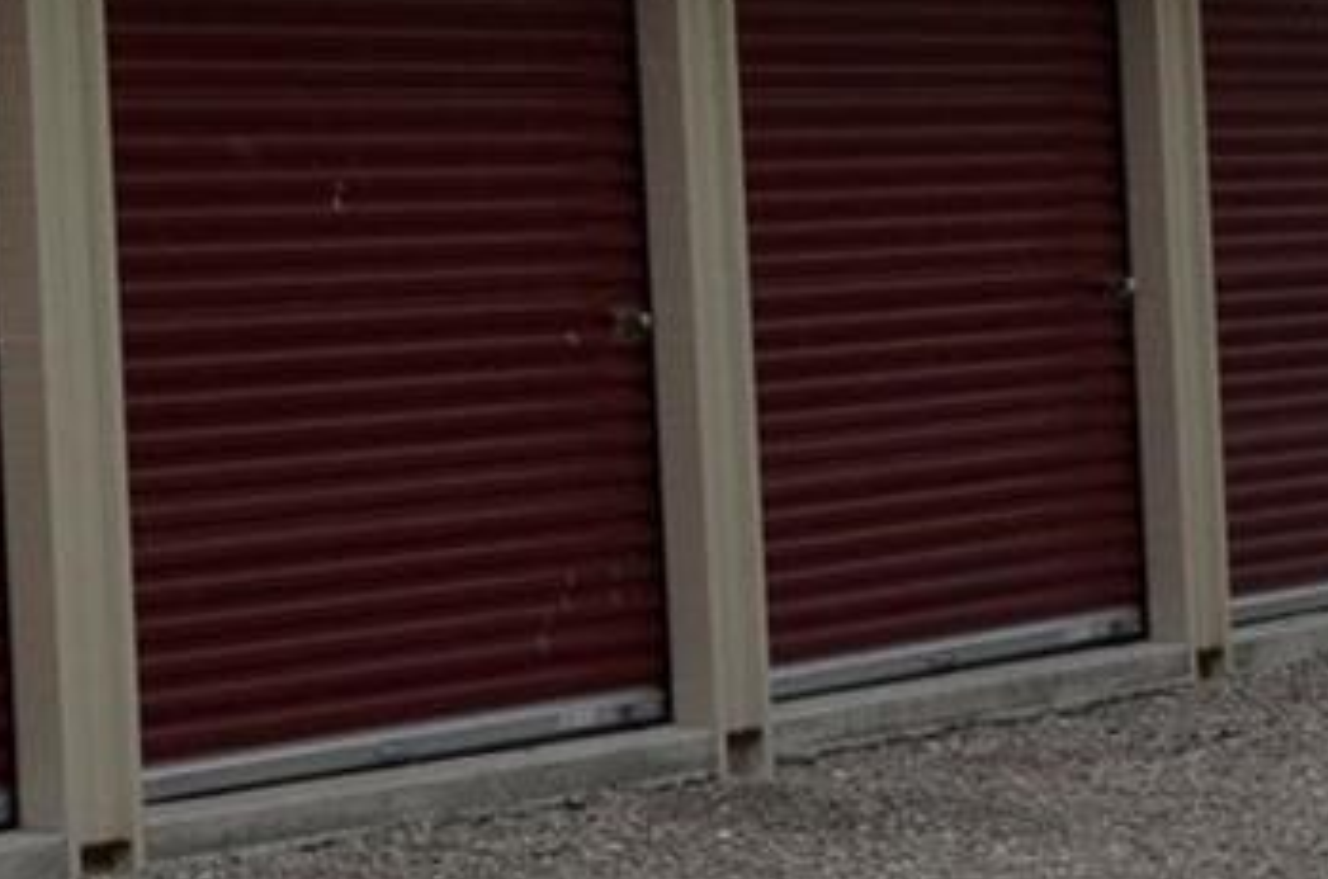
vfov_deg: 8.3
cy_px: 162
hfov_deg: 11.8
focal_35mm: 165
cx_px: -753
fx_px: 6073
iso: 400
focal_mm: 24
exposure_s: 1/250
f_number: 8
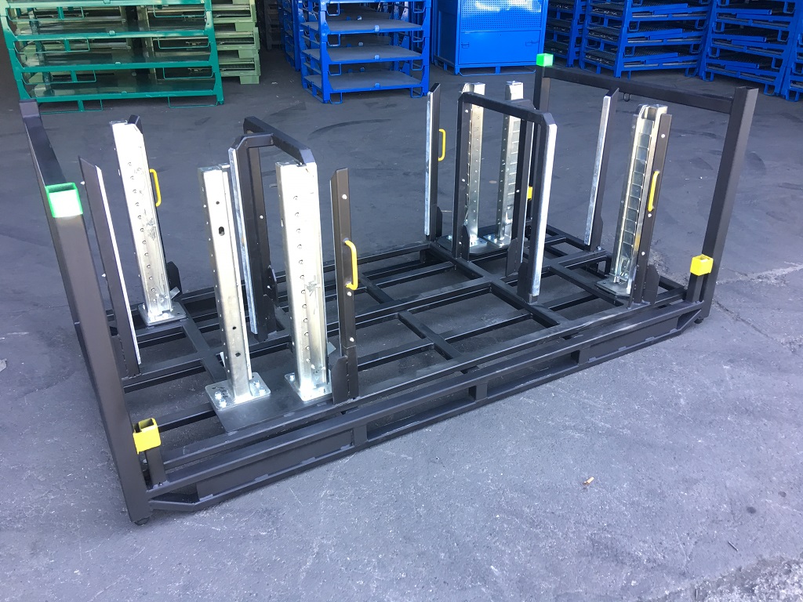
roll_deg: -1.6
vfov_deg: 48.2
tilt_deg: -26.3
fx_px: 673
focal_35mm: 29
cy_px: 301
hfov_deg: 61.7
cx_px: 402
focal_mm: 4.15
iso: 32
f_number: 2.2
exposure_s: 1/33
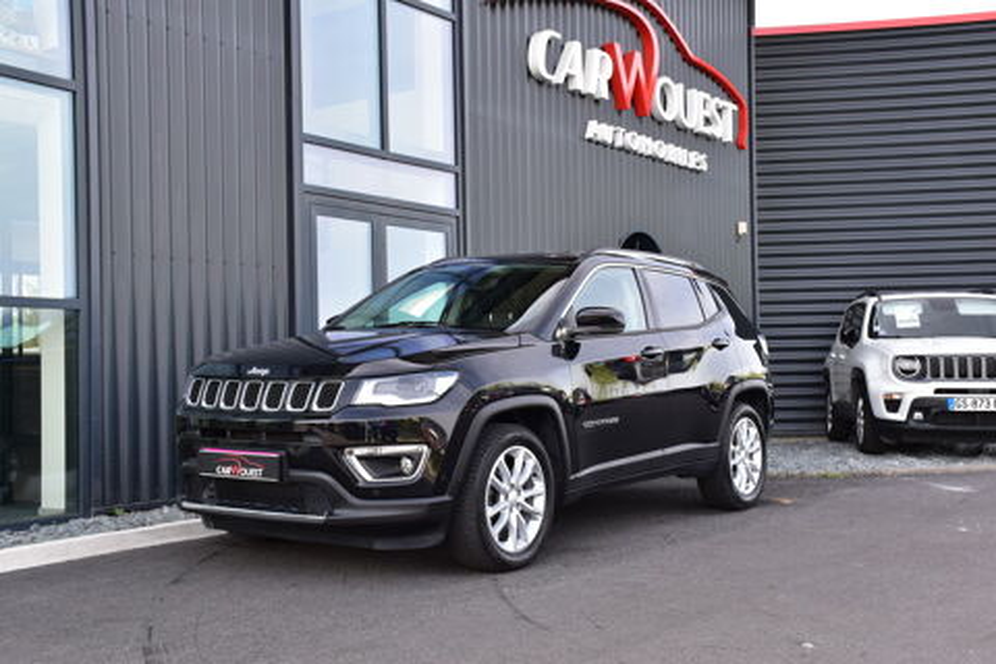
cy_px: 332
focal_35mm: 40
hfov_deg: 47.9
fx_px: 1120
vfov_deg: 33.0
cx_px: 498
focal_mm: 27
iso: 400
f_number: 9
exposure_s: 1/100
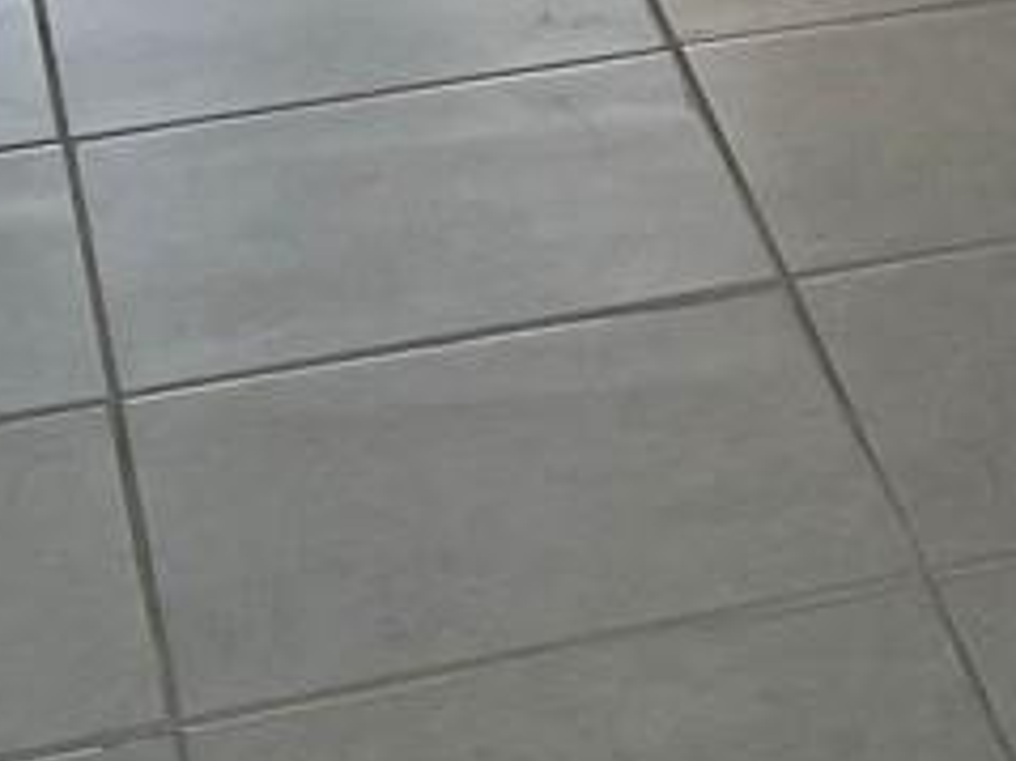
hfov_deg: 10.2
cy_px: -1331
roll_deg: -1.7
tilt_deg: -9.1
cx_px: 2245
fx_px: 5104
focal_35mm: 174
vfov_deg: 7.7
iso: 64
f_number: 1.5
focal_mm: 5.7
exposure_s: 1/163
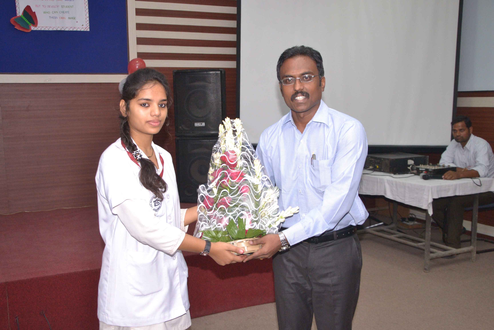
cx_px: 247
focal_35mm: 39
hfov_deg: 49.6
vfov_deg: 34.2
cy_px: 165
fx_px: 535
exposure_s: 1/125
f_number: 5.6
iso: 1600
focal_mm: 26
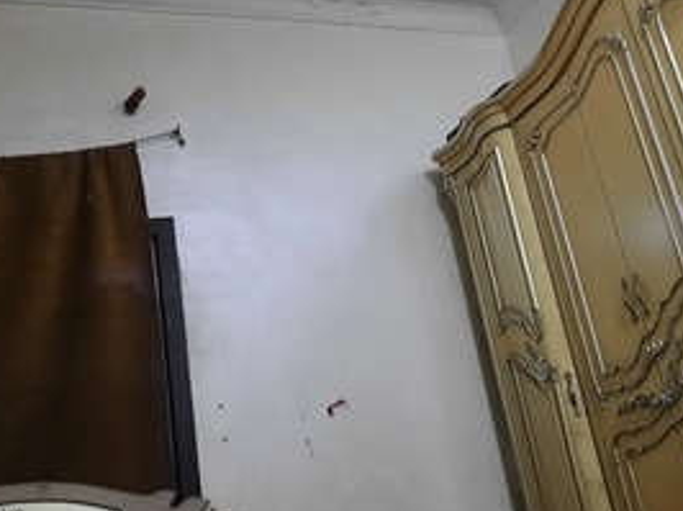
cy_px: 122
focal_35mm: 43
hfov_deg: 42.2
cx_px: 530
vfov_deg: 32.8
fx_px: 848
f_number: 2
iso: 1000
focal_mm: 4.6
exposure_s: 1/20
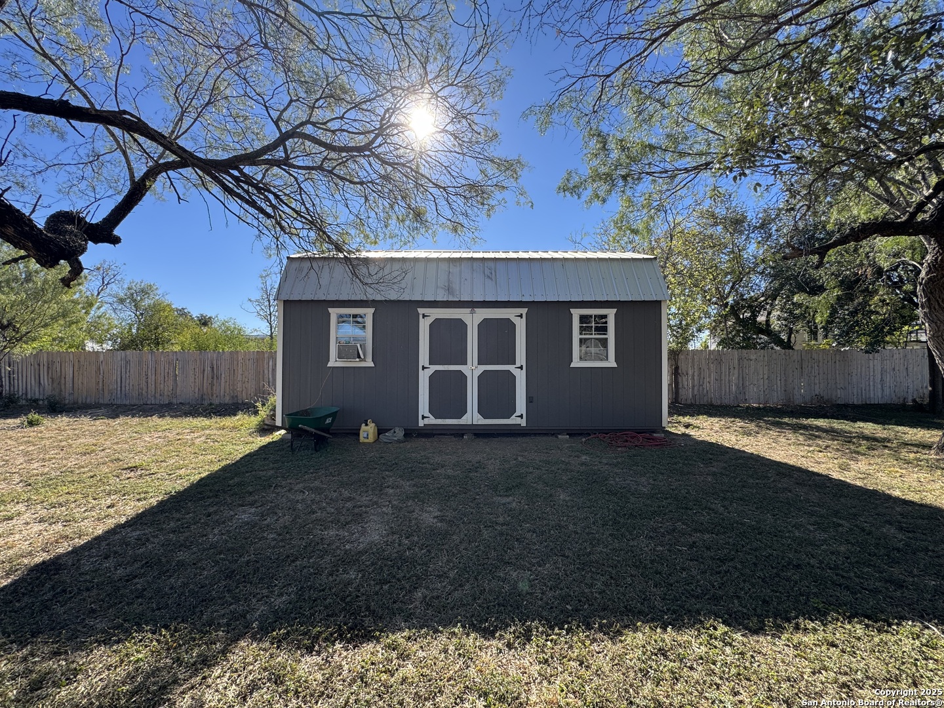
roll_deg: +0.0
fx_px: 382
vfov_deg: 85.7
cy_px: 354
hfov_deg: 102.1
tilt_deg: +0.0
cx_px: 472
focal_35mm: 14
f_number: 2.2
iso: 40
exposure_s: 1/615
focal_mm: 2.22
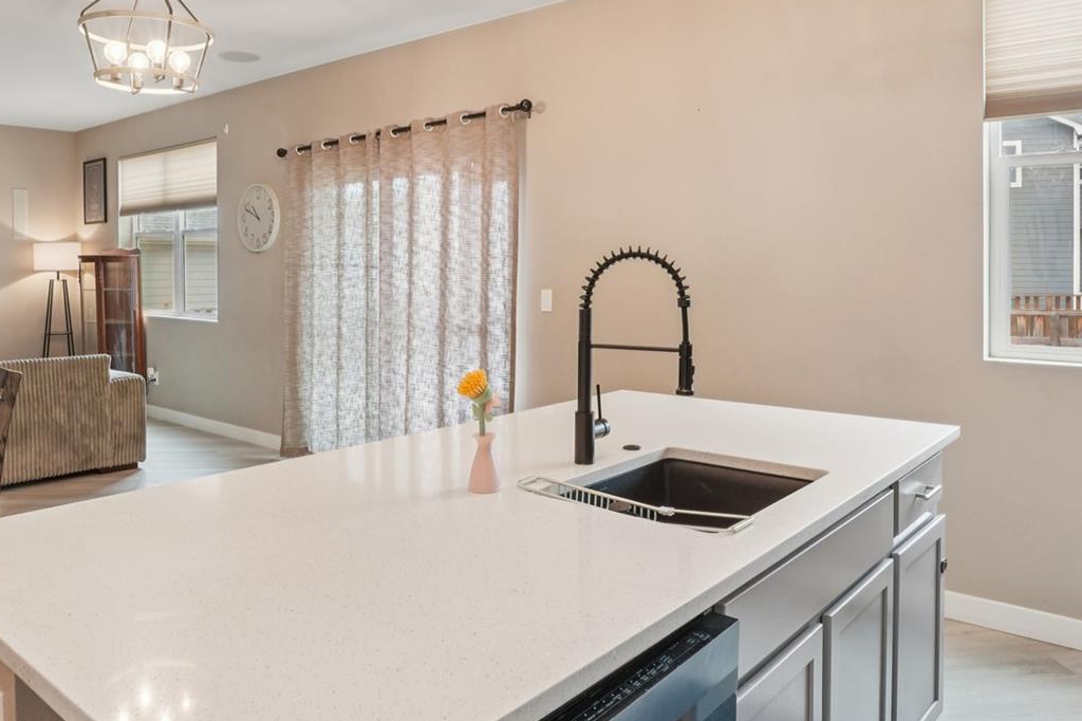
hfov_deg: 69.7
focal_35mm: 26
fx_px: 775
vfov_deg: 49.4
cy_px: 272
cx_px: 483
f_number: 8
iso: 400
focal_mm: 11
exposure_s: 1/30
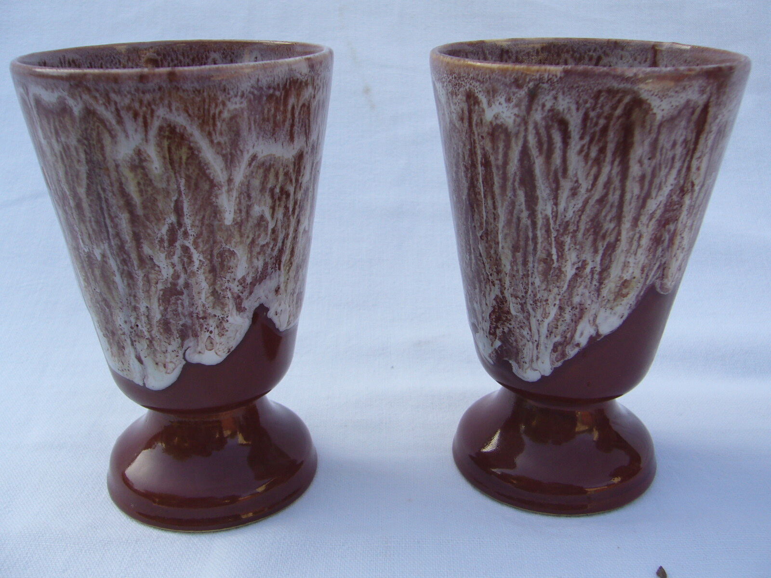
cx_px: 386
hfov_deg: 52.6
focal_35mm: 35
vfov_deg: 40.7
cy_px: 289
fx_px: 780
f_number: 5.6
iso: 80
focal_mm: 5.8
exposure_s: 1/100
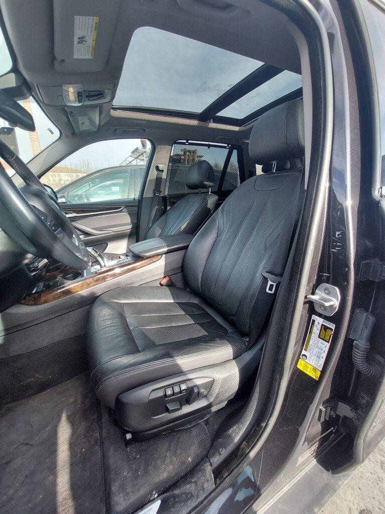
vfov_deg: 106.2
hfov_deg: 89.9
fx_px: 193
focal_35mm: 13
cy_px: 257
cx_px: 192
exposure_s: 1/147
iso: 50
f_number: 2.2
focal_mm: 1.74
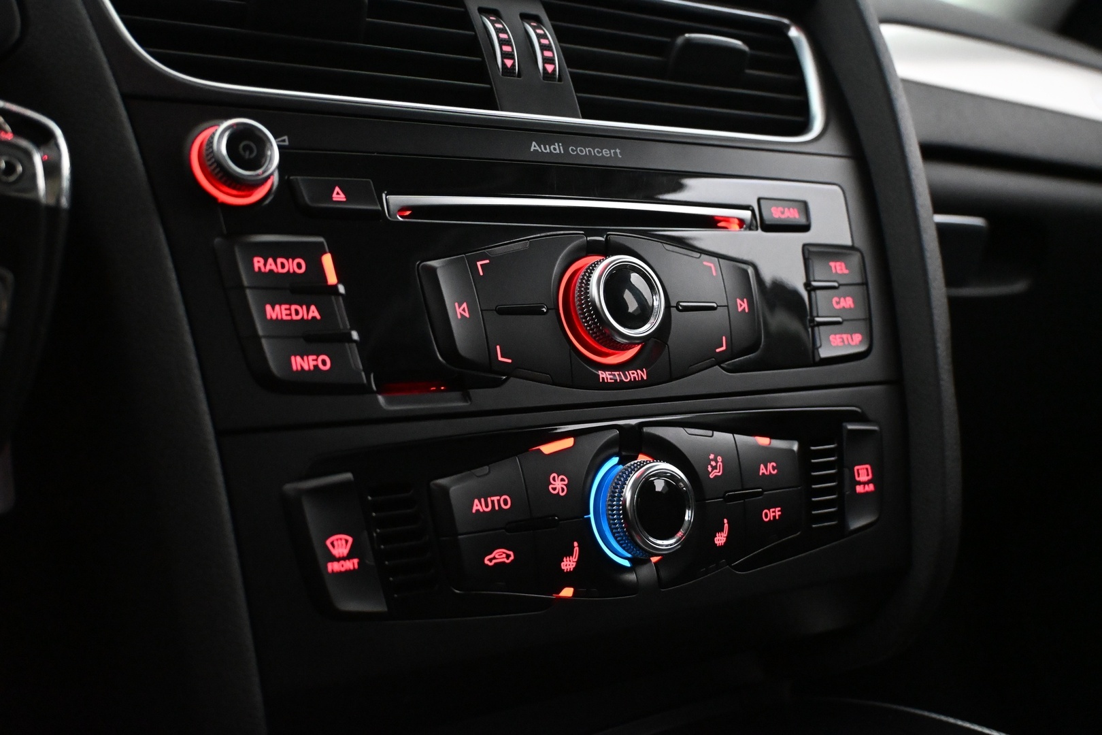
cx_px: 551
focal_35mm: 39
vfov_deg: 34.2
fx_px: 1194
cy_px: 368
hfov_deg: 49.6
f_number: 4.5
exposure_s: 1/60
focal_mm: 26
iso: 7200
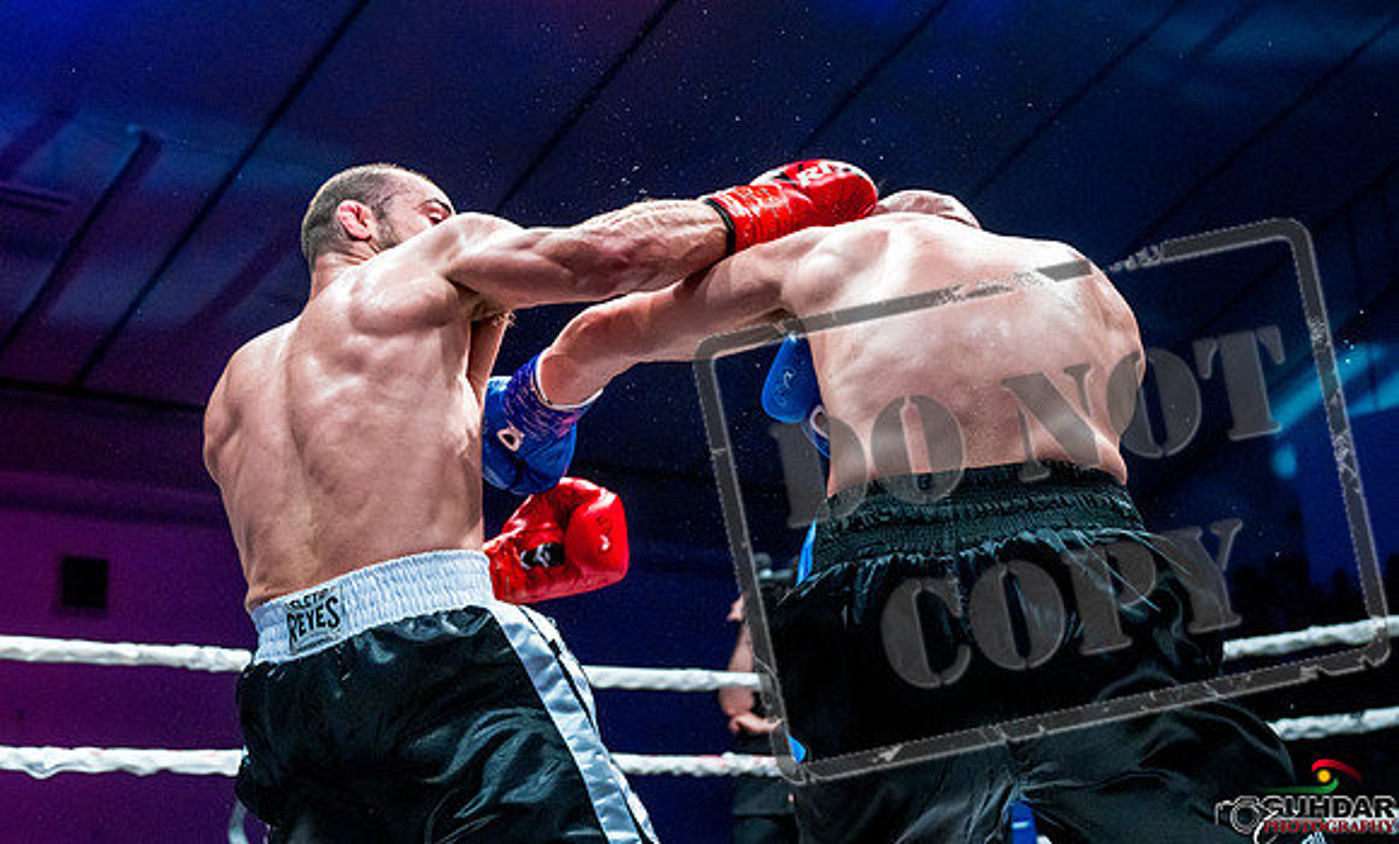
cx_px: 786
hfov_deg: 37.6
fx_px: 2052
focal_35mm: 54
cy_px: 321
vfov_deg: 23.2
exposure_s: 1/1000
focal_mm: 45
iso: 4000
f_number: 4
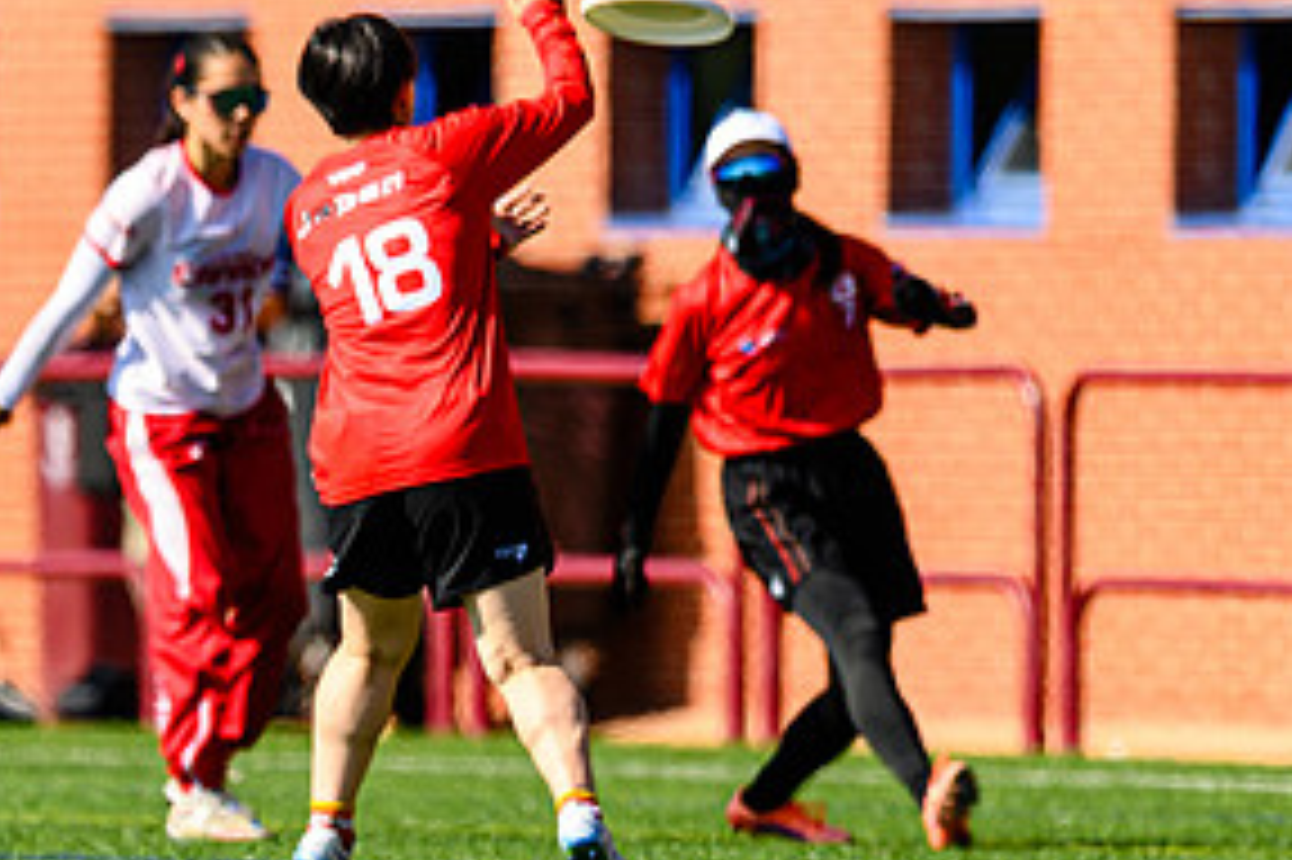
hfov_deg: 1.8
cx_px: 403
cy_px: 575
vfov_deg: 1.2
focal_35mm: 1139
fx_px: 40852
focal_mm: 400
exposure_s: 1/1250
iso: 100
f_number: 3.2
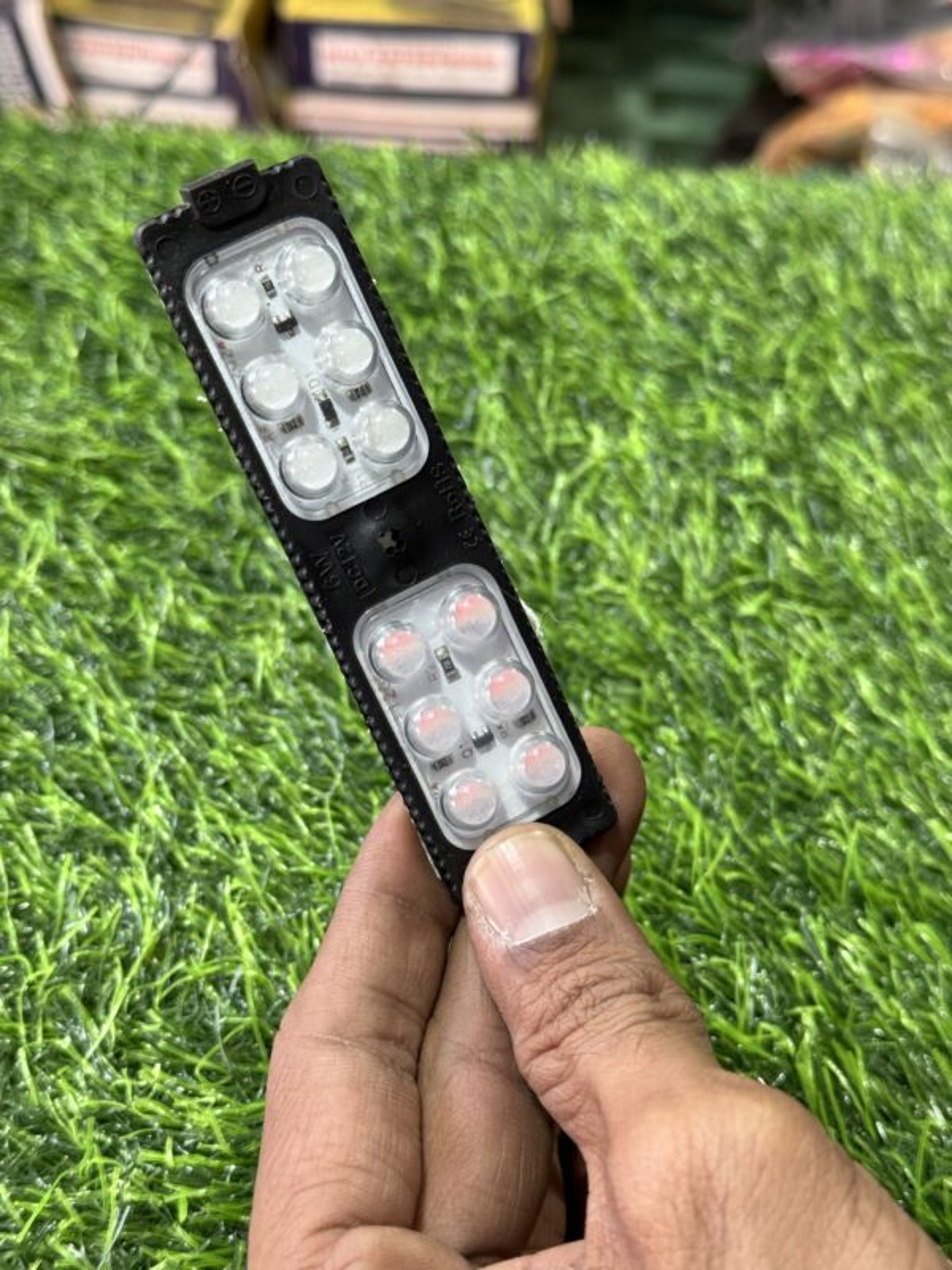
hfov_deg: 30.3
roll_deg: -5.2
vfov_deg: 39.7
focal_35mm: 48
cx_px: 476
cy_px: 635
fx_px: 1760
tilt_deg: -42.6
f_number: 1.78
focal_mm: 6.76
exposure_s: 1/50
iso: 160
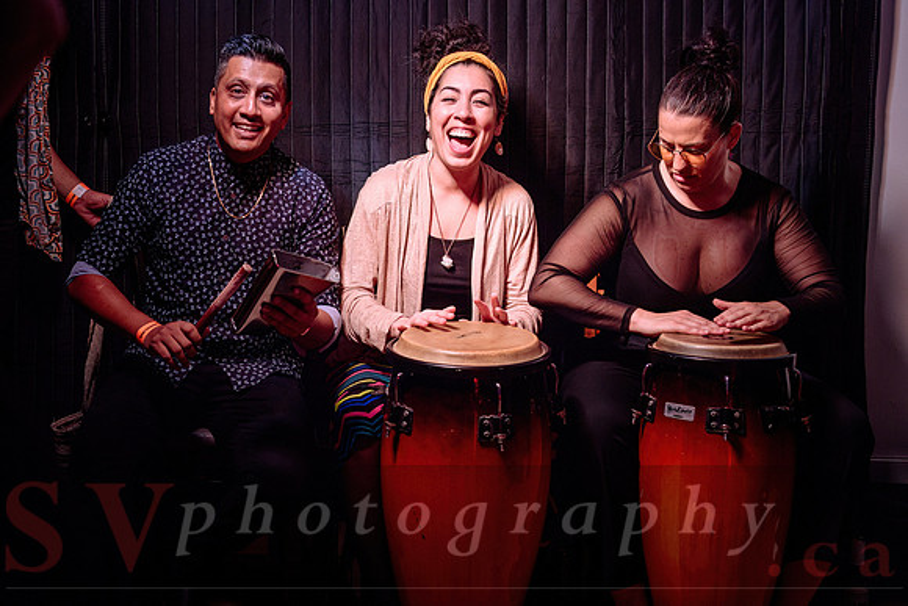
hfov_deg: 36.6
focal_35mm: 54
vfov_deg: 24.9
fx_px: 1371
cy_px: 286
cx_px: 423
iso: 500
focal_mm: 50
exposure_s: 1/125
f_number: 3.5
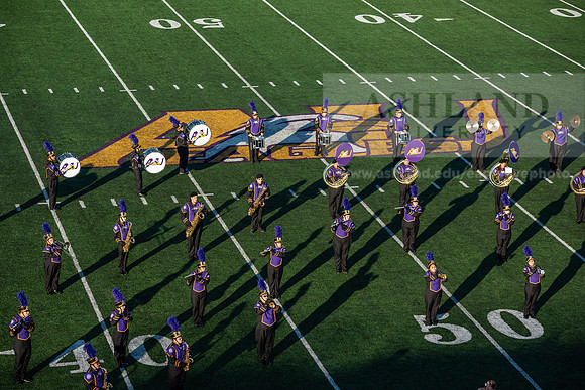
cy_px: 195
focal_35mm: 110
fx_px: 1788
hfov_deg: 18.6
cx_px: 292
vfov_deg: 12.5
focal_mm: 110
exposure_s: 1/500
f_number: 4.5
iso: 160
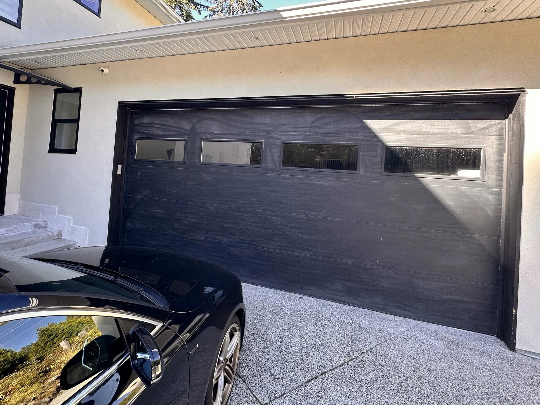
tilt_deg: +1.9
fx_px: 281
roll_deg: -3.9
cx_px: 242
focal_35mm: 18
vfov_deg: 70.8
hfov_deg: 87.5
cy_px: 161
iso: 50
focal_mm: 2.22
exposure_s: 1/99
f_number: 2.2
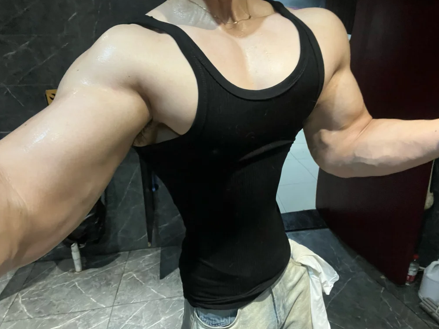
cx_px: 221
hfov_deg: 63.4
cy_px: 157
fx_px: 355
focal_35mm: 28
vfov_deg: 49.7
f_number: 1.5
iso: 125
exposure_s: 1/60
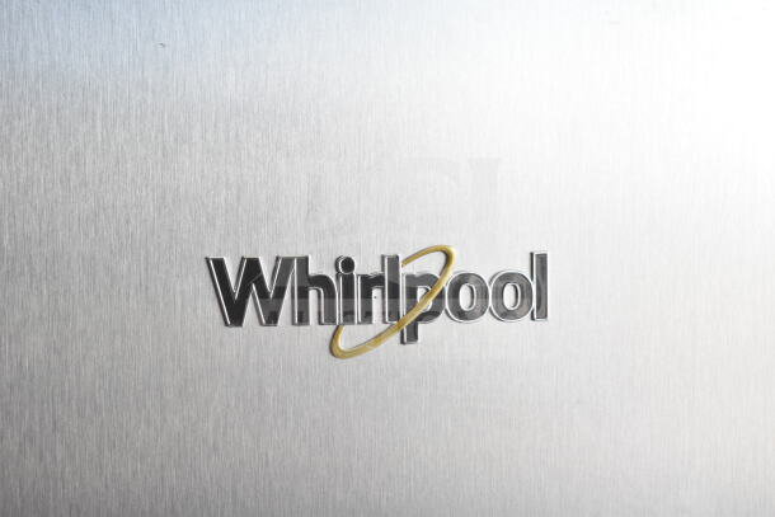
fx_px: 1292
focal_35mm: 60
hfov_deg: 33.4
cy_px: 258
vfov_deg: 22.6
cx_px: 388
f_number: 7.1
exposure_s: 1/200
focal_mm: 40
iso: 1600
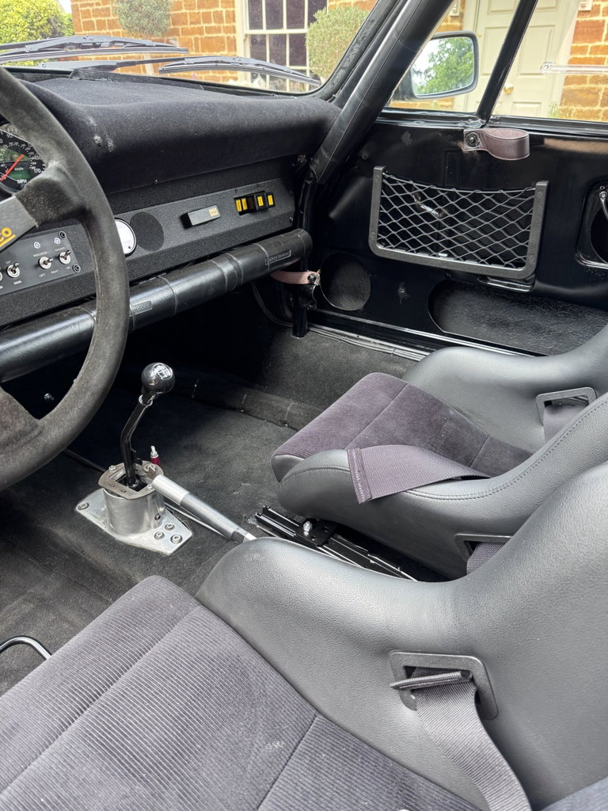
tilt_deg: -29.3
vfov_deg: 71.6
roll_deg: -1.2
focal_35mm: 24
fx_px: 562
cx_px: 304
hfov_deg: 56.8
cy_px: 406
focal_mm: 6.76
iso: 160
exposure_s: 1/121
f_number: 1.78
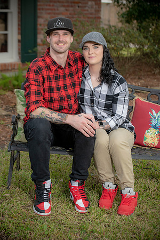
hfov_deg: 17.1
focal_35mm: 80
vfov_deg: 25.4
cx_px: 80
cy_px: 120
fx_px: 533
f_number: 5
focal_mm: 80
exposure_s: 1/250
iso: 320
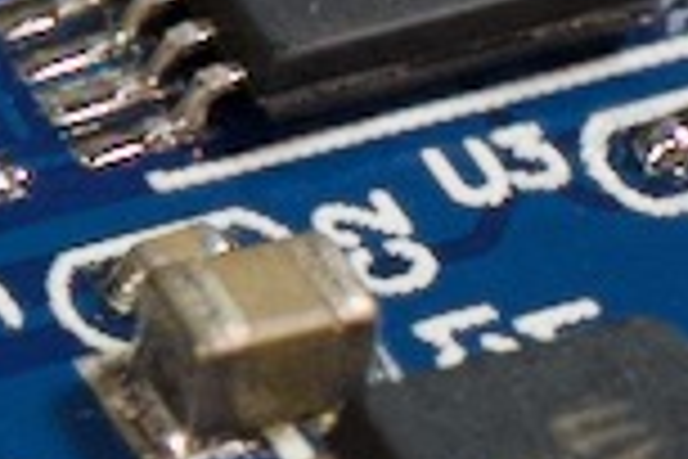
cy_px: -1278
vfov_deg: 2.3
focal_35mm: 588
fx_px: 11236
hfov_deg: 3.4
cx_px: -1641
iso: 6400
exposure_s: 1/100
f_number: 8
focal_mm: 50
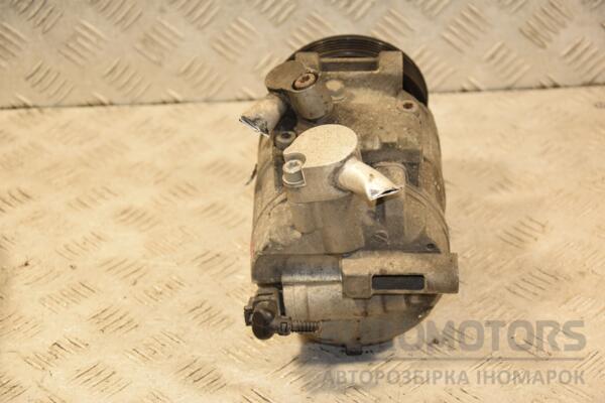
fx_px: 1563
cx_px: 302
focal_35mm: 93
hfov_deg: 21.9
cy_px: 202
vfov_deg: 14.7
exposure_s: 1/160
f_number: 5.3
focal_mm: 62
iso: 800
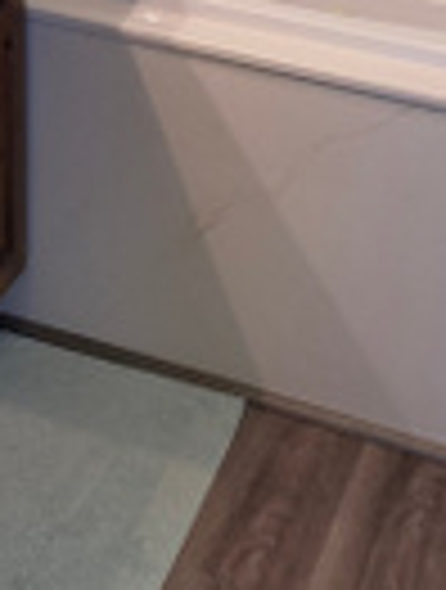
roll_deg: +0.6
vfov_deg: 18.2
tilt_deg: -12.9
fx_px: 1624
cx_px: 0
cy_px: -302
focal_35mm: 95
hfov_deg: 15.4
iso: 64
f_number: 1.8
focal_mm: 4.25
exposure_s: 1/120
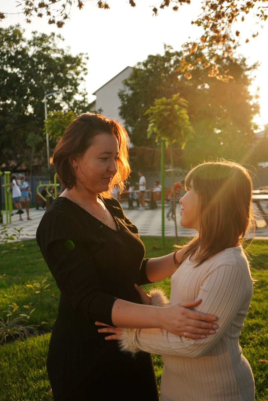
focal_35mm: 43
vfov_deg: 45.4
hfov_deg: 31.2
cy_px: 200
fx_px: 479
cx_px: 134
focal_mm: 43
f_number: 5.6
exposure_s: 1/125
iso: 100
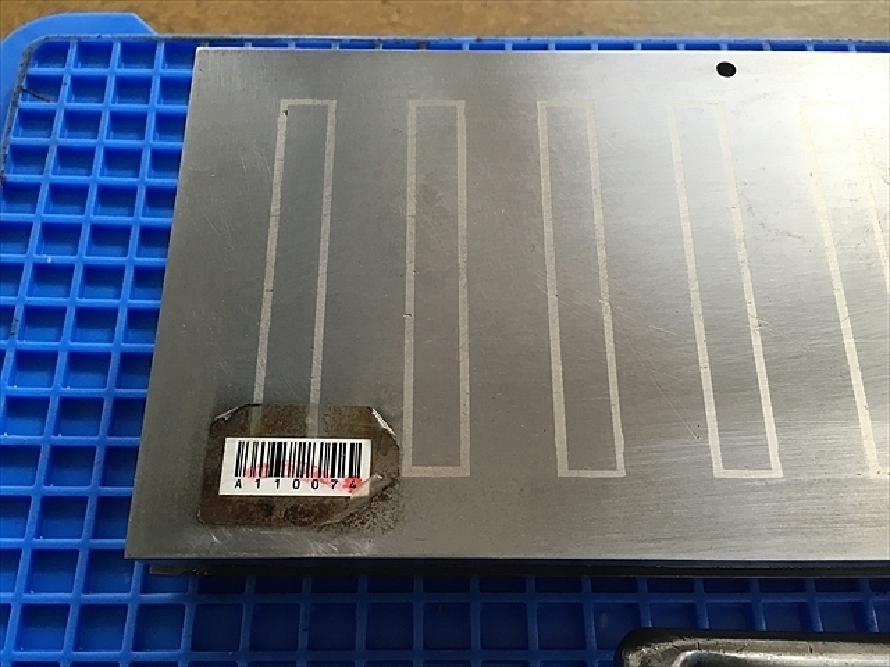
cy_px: 334
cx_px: 445
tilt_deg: -69.8
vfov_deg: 48.2
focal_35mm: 29
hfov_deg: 61.7
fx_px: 746
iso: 32
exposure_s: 1/30
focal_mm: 4.15
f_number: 2.2
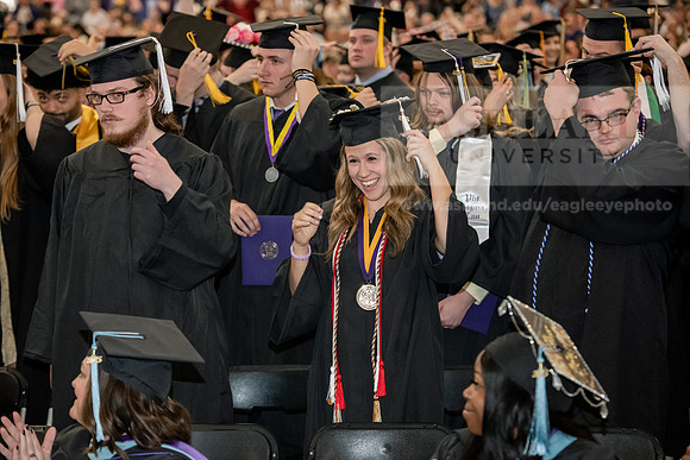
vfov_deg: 11.8
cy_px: 230
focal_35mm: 116
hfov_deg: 17.6
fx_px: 2224
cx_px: 345
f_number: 4.5
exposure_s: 1/200
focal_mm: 116
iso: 4000
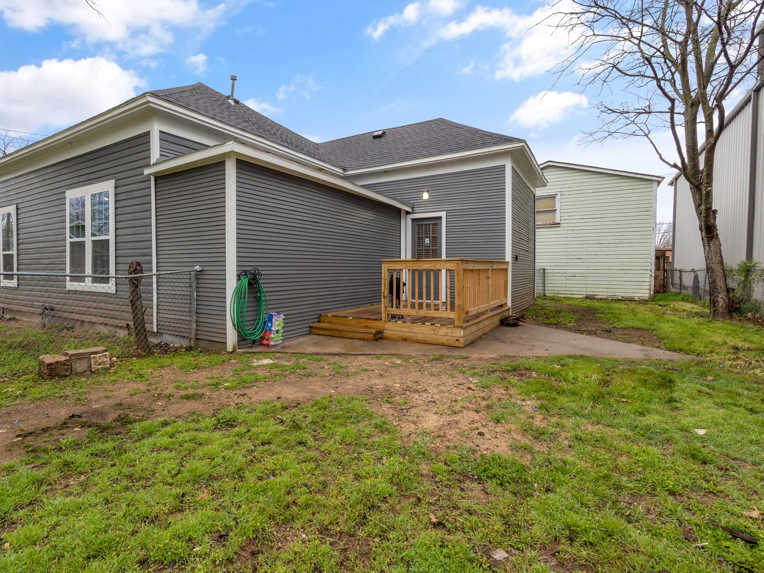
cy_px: 280
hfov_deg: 87.0
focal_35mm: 18
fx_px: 397
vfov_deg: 71.6
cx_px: 320
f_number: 9
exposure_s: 1/125
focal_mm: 16
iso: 250
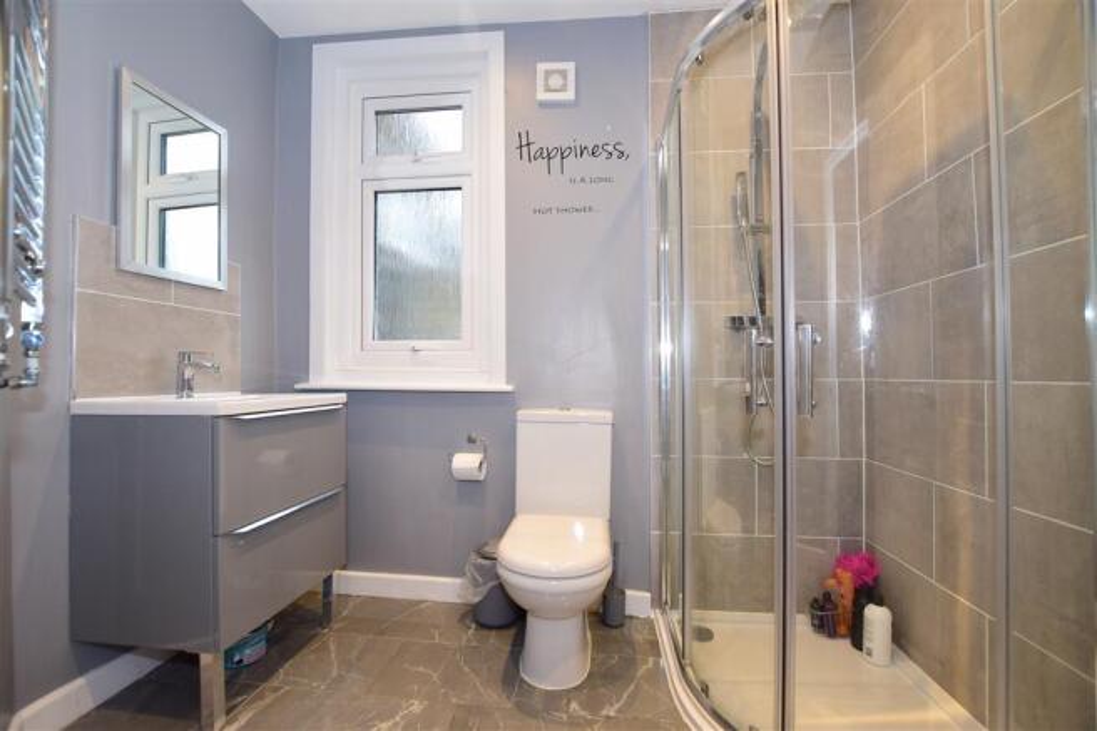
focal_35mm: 15
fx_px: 457
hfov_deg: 100.4
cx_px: 548
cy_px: 366
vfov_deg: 77.3
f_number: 5.6
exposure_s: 1/25
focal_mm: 10
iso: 400
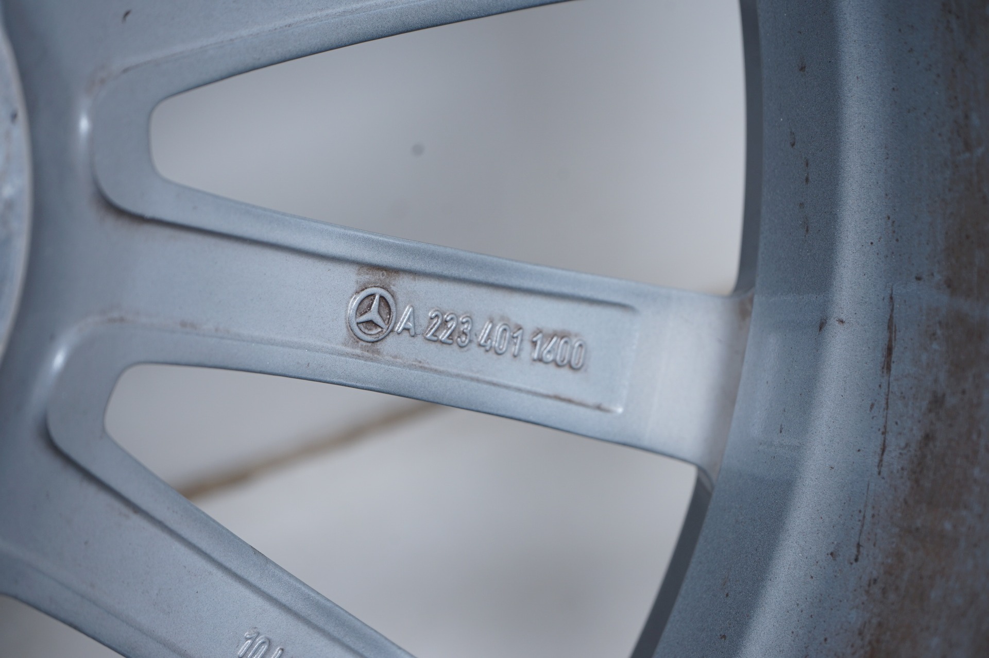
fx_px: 1812
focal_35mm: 66
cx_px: 494
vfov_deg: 20.6
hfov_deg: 30.5
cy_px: 329
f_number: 7.1
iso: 250
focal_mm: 66
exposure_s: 1/125
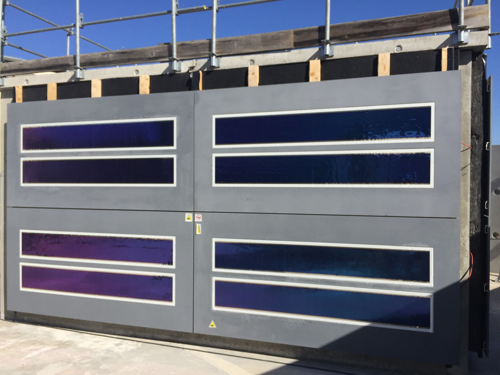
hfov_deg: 61.7
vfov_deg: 48.2
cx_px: 250
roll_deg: +0.3
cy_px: 188
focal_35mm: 29
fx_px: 419
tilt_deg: -1.5
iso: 32
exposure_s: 1/3300
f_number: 2.2
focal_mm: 4.15
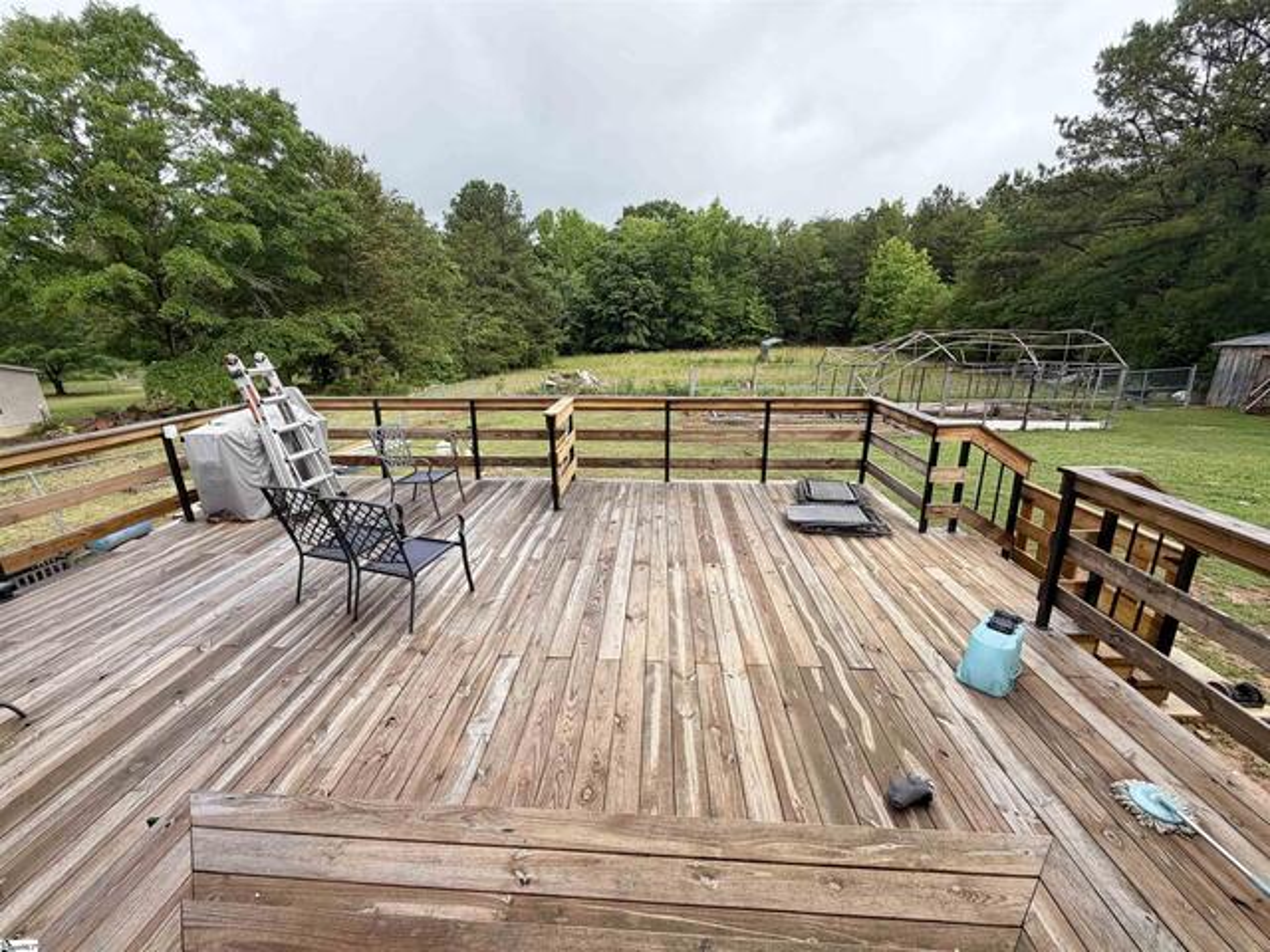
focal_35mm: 14
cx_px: 635
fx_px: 514
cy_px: 476
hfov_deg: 102.1
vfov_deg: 85.7
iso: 40
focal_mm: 2.22
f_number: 2.2
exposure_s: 1/518
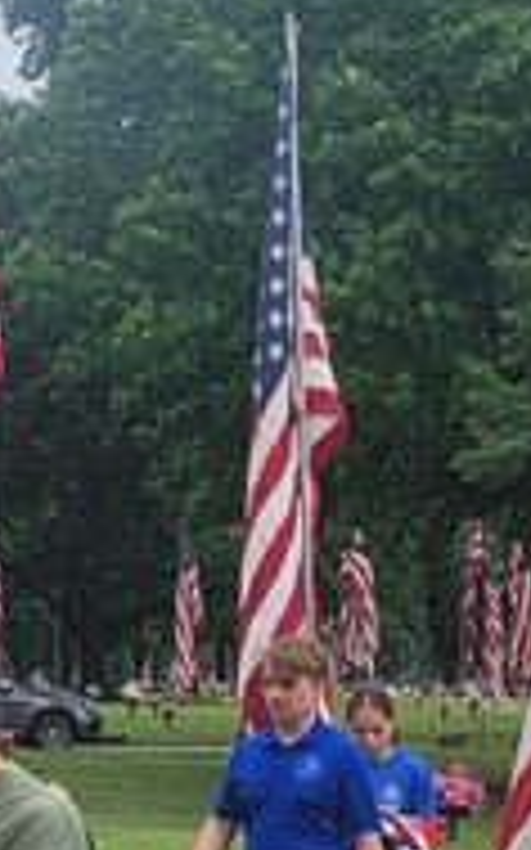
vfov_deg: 13.2
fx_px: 3453
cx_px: 410
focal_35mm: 149
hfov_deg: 8.8
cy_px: 1309
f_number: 1.8
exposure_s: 1/992
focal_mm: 5.4
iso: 40
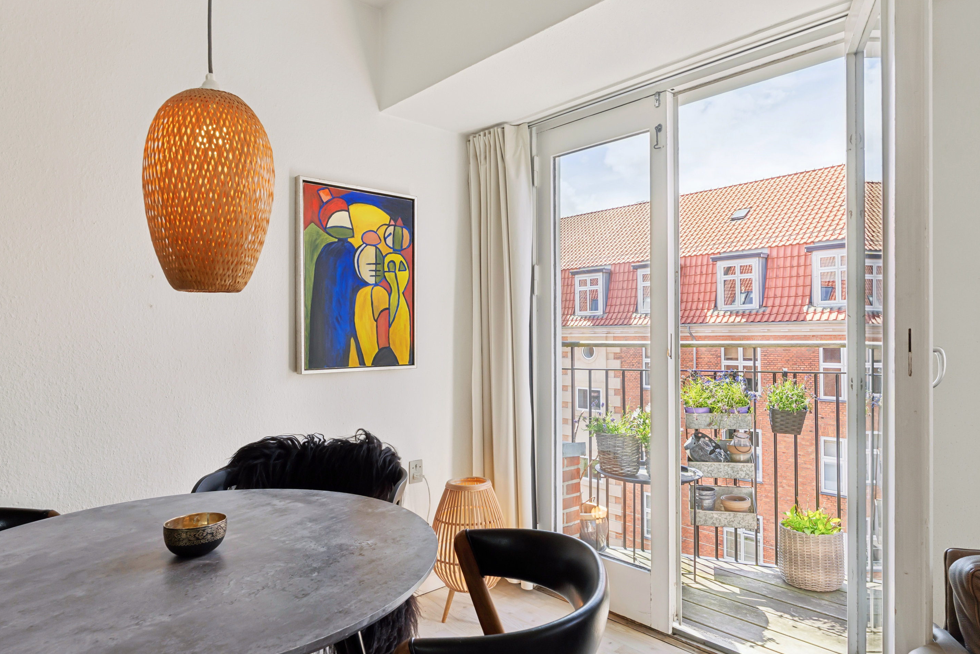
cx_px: 479
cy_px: 339
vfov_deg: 57.8
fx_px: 592
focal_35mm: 22
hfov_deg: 79.2
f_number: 7.1
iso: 200
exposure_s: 1/100
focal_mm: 13.8
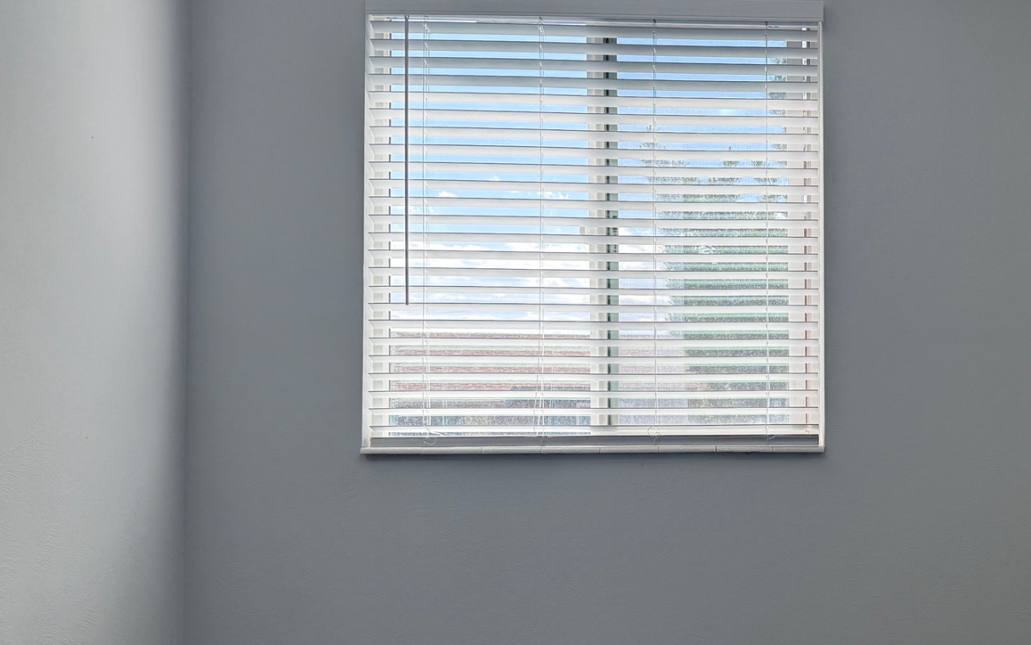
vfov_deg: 28.4
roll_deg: +0.2
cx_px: 865
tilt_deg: +1.8
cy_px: 423
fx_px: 1265
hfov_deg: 41.8
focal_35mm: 45
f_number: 1.78
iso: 100
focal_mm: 6.76
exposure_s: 1/955
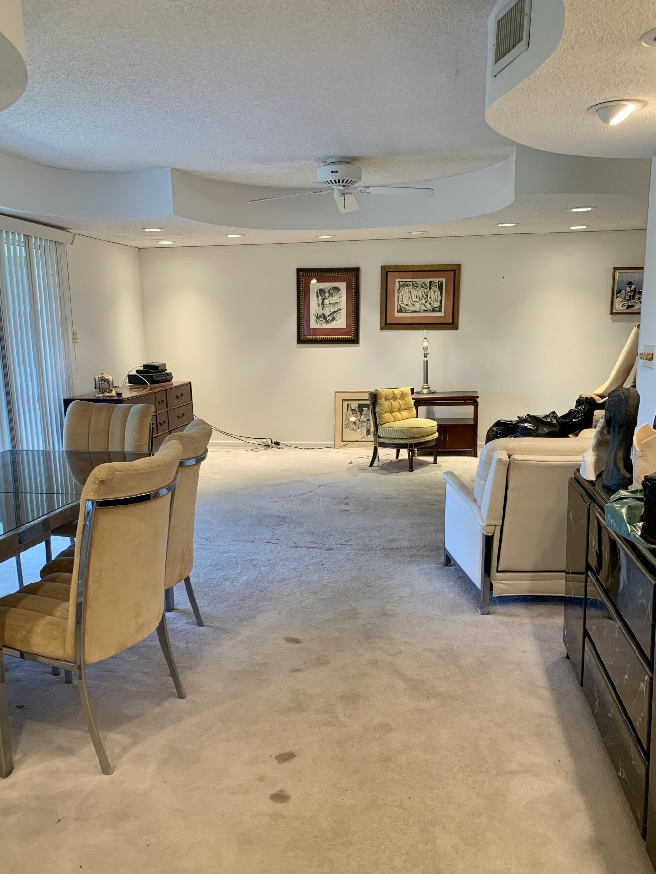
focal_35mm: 29
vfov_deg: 61.6
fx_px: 733
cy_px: 473
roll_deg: +1.5
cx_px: 317
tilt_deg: -10.6
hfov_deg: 48.2
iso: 64
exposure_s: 1/60
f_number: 1.8
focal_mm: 4.25
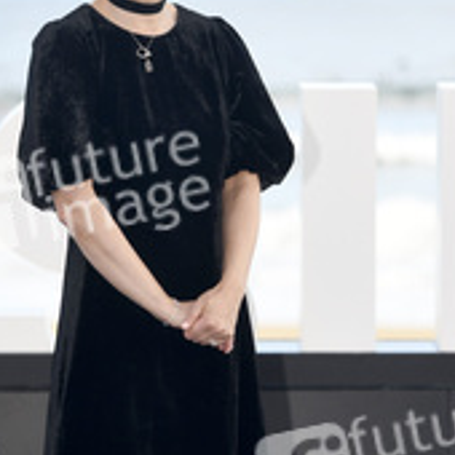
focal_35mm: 244
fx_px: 3629
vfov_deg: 7.2
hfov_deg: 7.2
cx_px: 150
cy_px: 329
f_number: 4
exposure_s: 1/800
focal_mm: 122
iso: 320
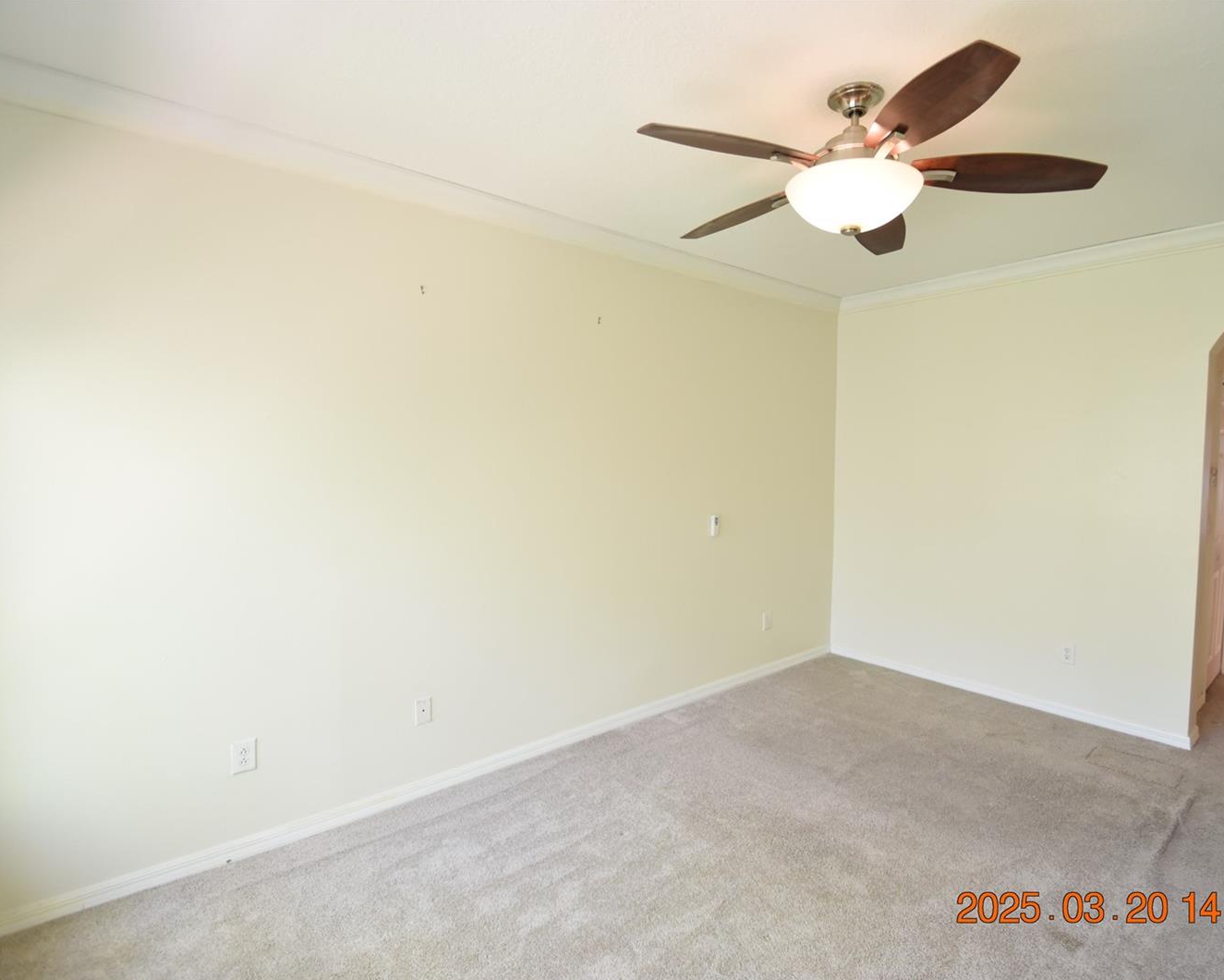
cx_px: 685
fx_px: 616
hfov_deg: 89.2
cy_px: 489
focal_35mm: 17
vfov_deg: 77.0
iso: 720
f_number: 4
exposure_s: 1/60
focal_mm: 10
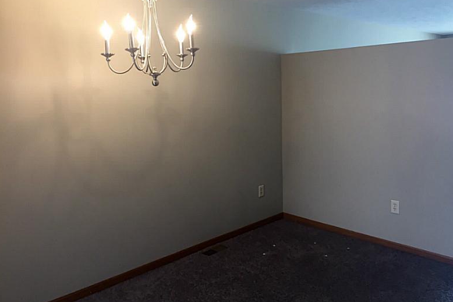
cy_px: 139
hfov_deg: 60.3
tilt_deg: -9.1
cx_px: 230
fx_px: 390
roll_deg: +0.8
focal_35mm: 31
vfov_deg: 42.3
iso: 64
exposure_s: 1/30
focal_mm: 4.15
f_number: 2.2
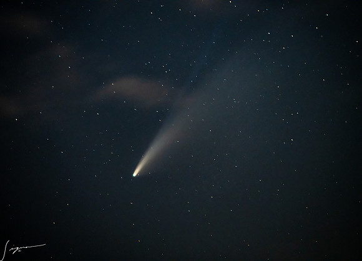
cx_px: 166
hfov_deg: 9.5
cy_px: 130
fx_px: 2180
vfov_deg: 6.9
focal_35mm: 211
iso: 2500
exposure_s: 8
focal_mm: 200
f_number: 4
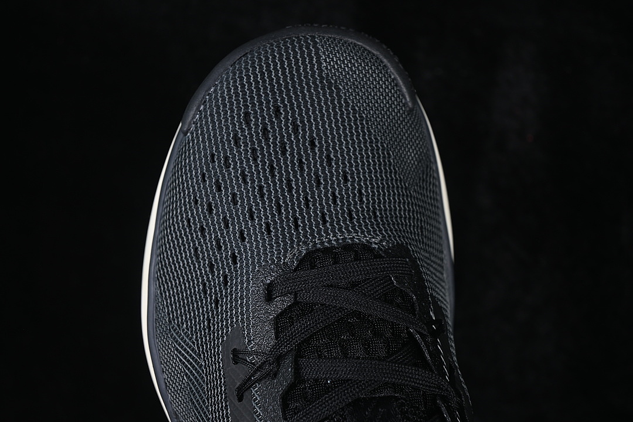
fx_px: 1319
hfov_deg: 27.0
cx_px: 316
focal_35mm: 75
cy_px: 211
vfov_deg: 18.2
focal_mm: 50
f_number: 6.3
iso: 160
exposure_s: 1/50
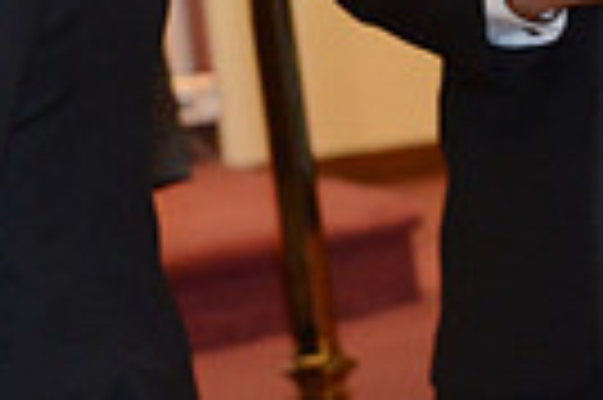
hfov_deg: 3.5
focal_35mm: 583
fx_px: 9753
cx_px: -594
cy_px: -63
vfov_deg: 2.4
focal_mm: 90
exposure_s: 1/80
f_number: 5.6
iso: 2000
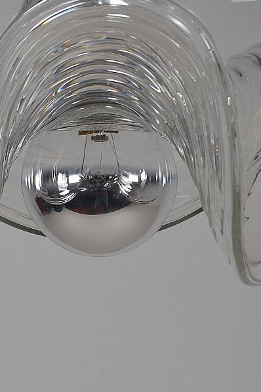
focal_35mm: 264
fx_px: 2874
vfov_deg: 7.8
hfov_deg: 5.2
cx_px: 113
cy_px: 203
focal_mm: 70
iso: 100
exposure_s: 1/160
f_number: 22
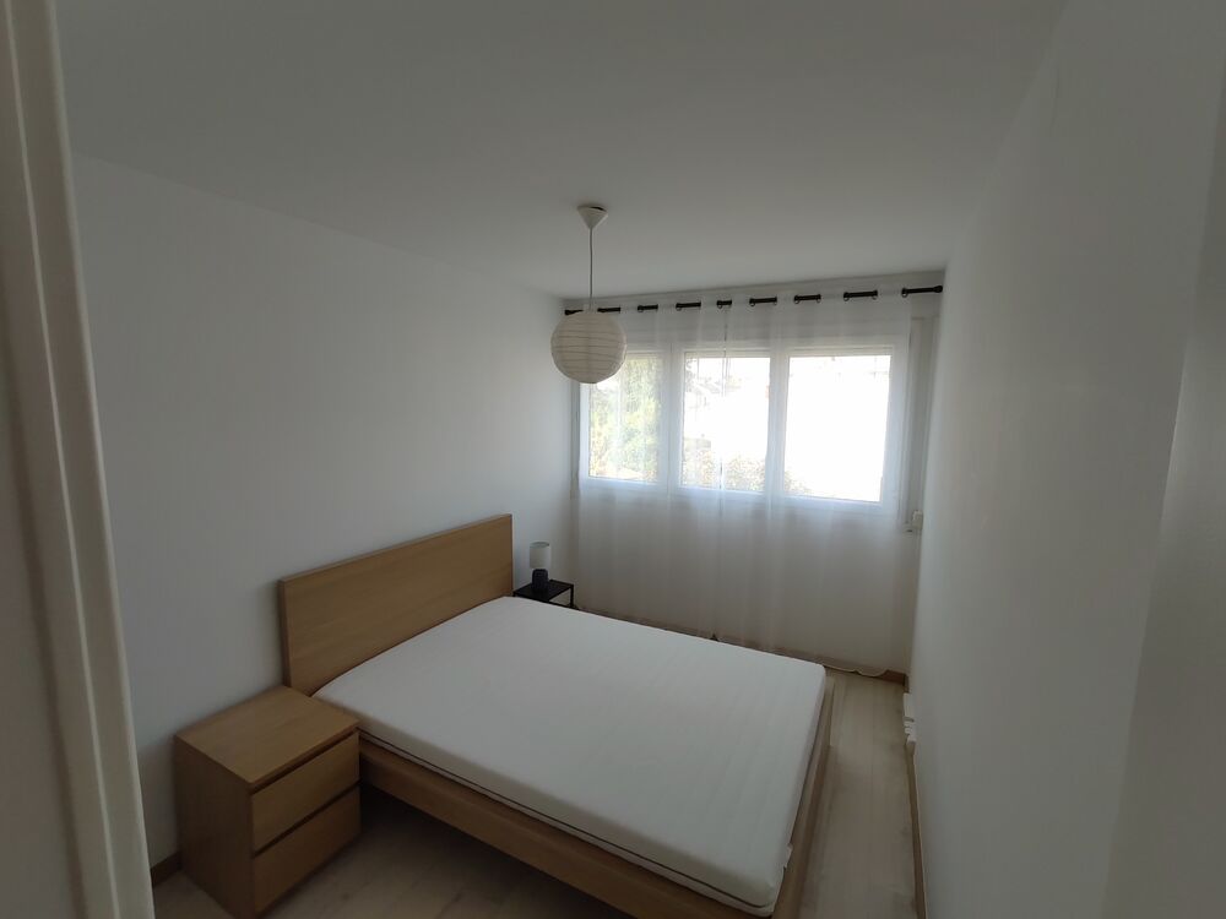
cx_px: 613
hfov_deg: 98.2
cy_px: 460
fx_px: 531
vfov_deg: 81.7
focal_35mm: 15
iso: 100
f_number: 2.4
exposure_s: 1/108
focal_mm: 2.04
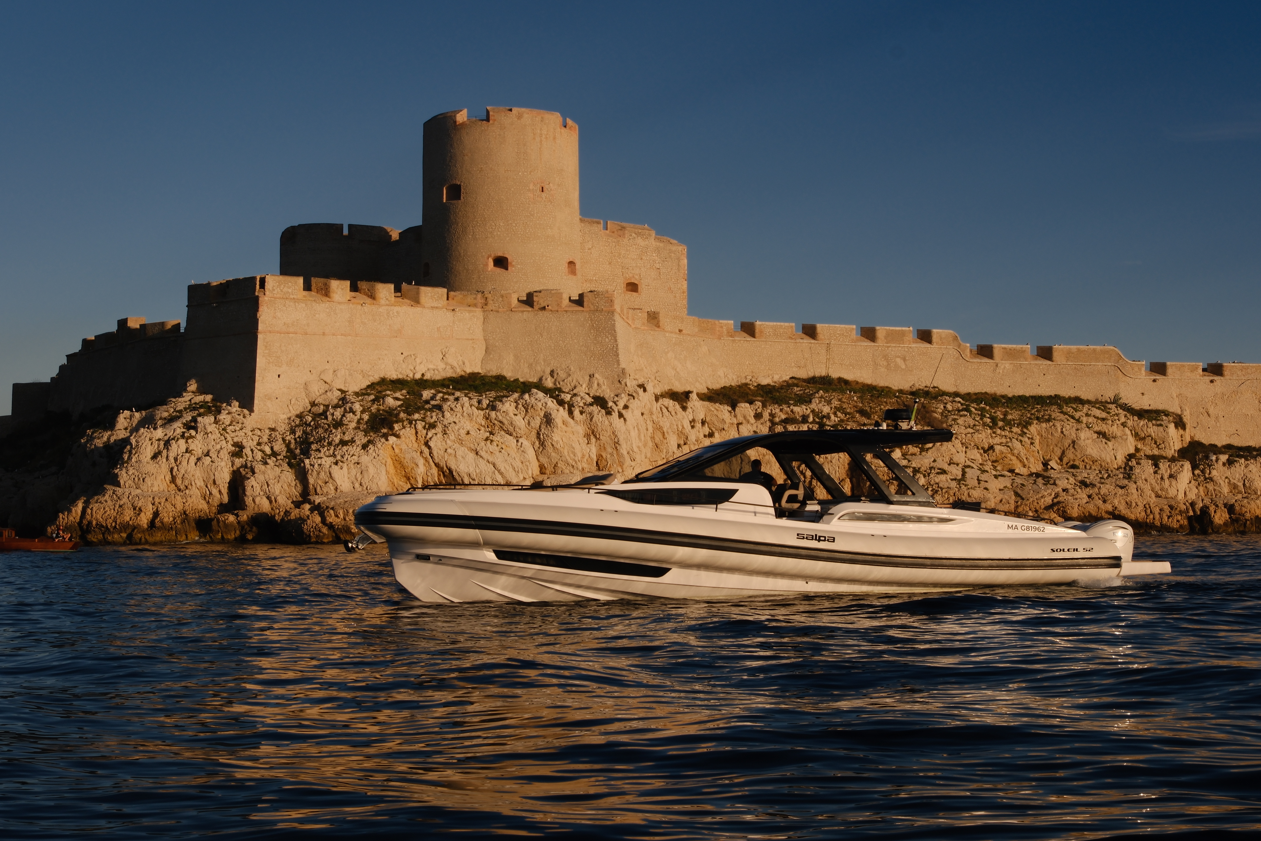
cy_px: 420
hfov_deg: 35.6
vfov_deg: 24.2
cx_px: 630
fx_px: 1961
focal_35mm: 56
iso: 125
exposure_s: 1/180
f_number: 14
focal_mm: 37.6
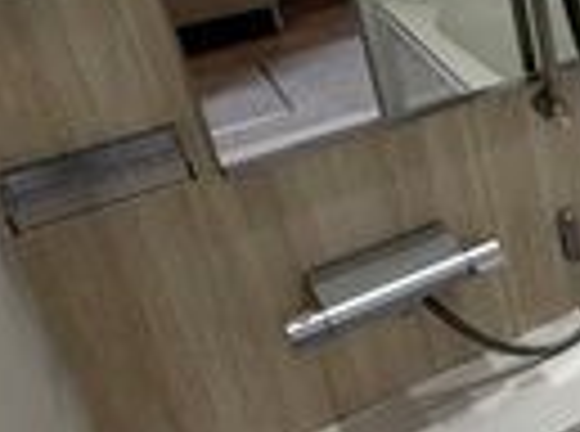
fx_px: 1019
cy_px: 18
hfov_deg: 23.4
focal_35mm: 61
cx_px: 931
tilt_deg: -22.8
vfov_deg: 23.1
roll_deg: +0.8
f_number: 2.2
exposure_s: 1/120
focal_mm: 2.22
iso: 200
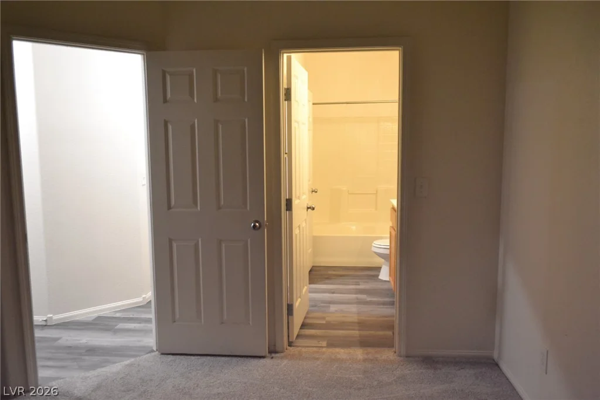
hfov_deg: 67.4
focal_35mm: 27
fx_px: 450
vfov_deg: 47.9
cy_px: 200
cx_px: 300
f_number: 3.5
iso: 2500
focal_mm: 18
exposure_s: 1/60
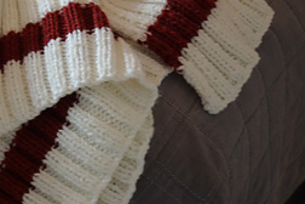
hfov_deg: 18.6
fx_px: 906
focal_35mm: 107
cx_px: 6
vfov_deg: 12.8
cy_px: 78
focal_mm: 19.98
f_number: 3.5
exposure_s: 1/20
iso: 800
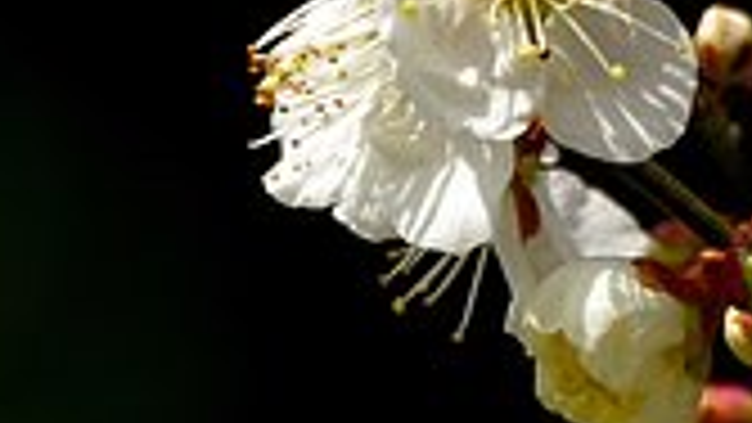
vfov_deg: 0.8
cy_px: 90
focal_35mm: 1445
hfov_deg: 1.5
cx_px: 572
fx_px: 28818
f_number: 5.6
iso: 200
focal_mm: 300
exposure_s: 1/750
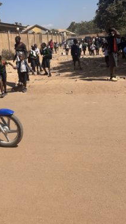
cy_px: 72
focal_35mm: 42
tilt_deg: -6.3
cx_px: 27
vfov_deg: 47.5
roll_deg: +3.7
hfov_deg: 27.8
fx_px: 250
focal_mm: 5.7
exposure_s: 1/5319
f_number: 1.5
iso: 50
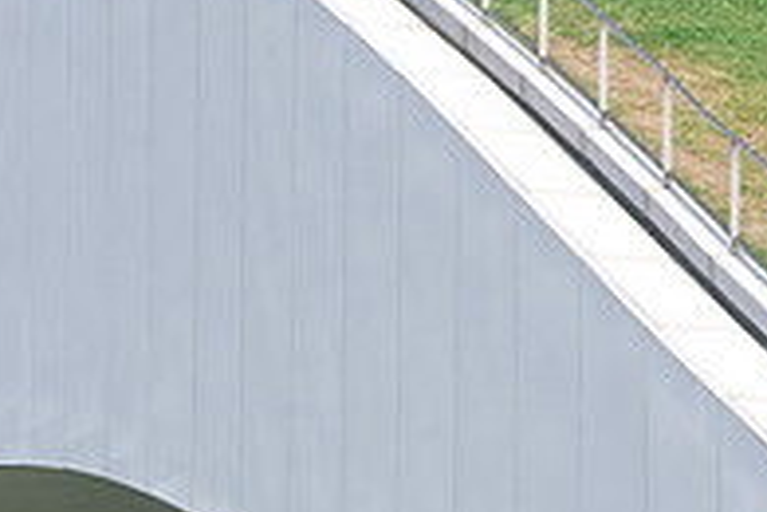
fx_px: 6391
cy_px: 841
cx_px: 275
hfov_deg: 6.9
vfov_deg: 4.5
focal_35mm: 300
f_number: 5.6
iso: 400
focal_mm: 75
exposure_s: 1/160
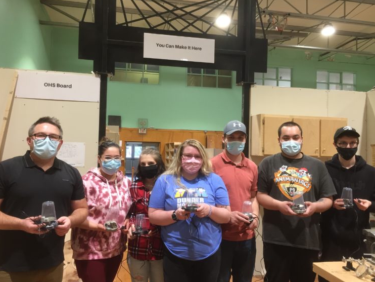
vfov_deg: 46.8
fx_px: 325
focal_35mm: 30
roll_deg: -0.9
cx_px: 183
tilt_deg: +2.4
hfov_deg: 59.9
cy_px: 142
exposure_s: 1/30
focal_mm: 4.15
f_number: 2.2
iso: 80
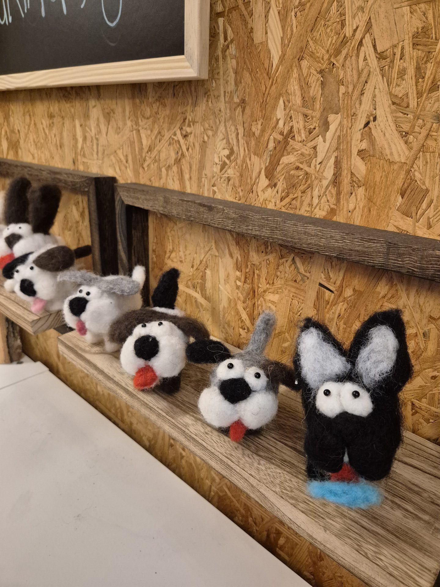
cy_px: 294
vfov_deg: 73.9
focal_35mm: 23
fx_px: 390
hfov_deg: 58.9
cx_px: 220
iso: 1000
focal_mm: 5.4
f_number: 1.8
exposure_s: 1/100
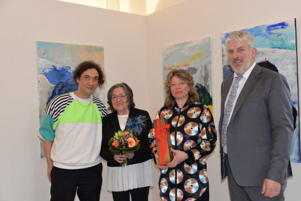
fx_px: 343
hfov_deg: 47.4
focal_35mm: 41
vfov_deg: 32.6
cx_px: 157
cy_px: 103
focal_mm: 38
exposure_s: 1/60
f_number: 4
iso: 800
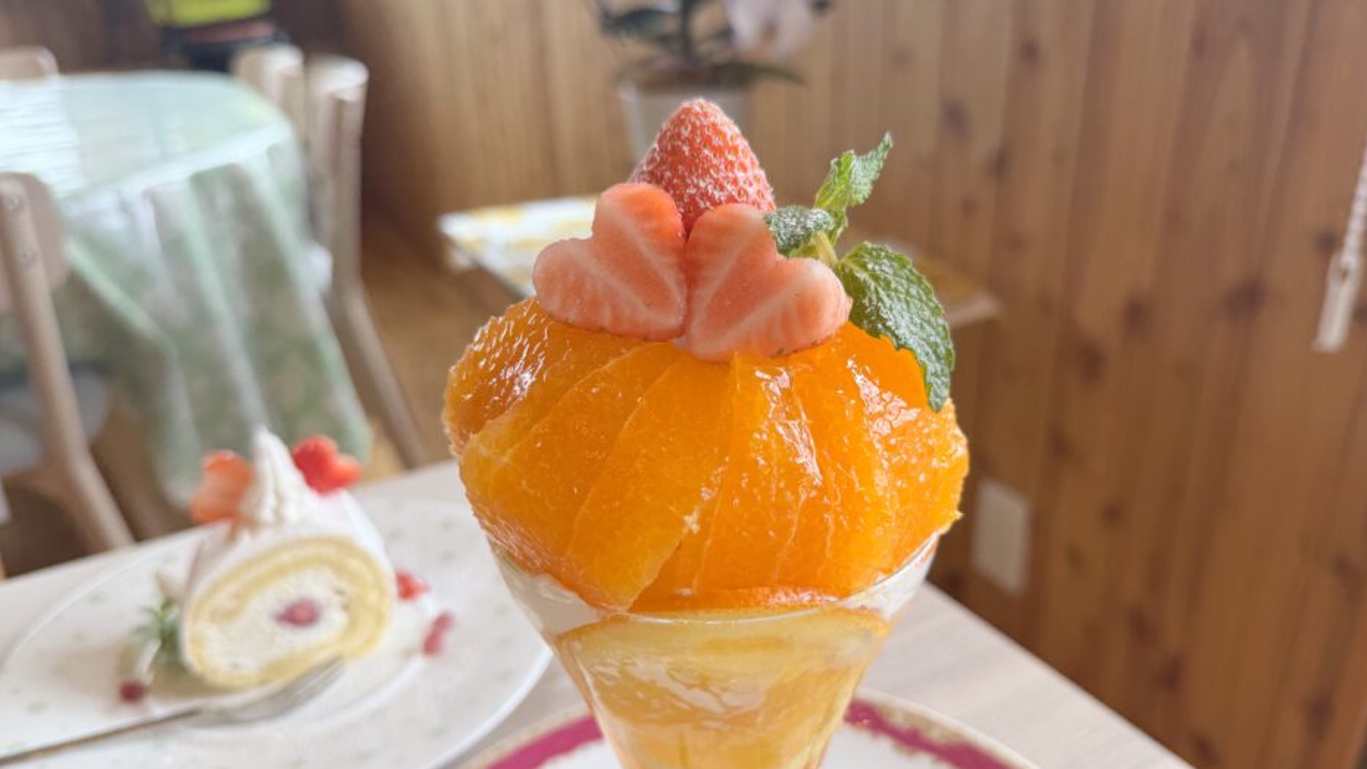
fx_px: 979
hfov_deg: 69.9
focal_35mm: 27
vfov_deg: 42.8
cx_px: 692
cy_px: 443
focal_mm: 6.76
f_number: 1.78
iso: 80
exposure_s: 1/399
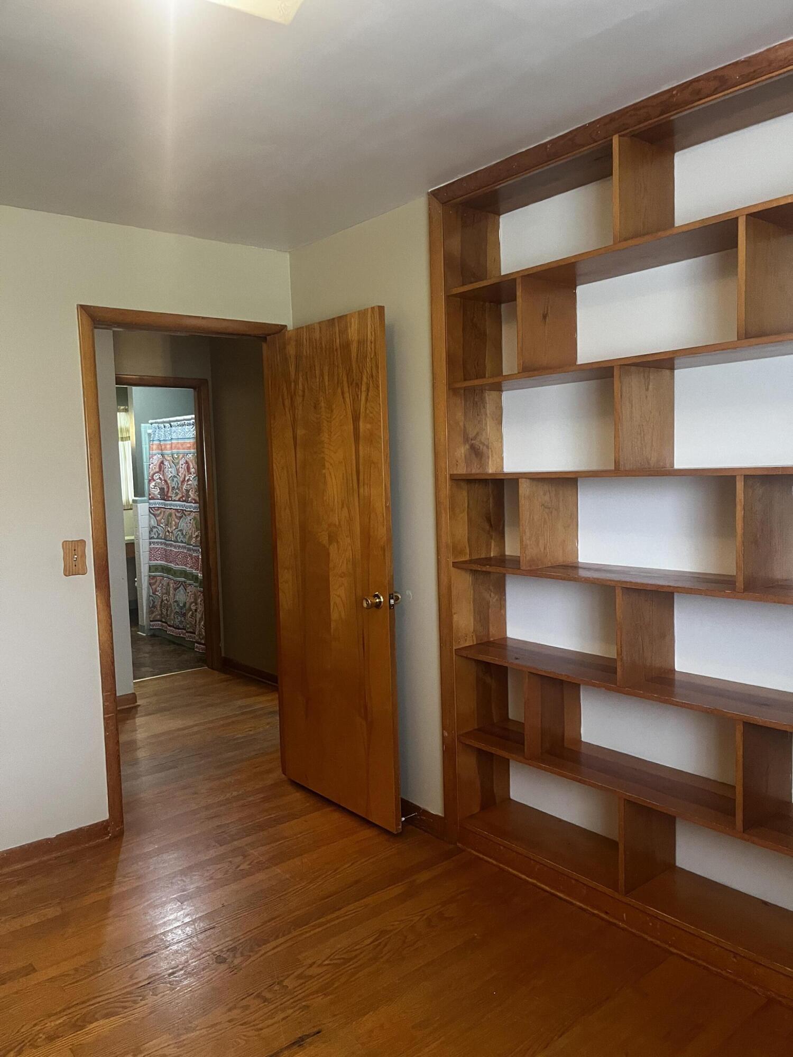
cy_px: 528
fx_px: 794
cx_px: 396
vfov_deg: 67.3
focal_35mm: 26
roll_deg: +1.3
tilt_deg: -4.9
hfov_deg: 53.1
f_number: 1.6
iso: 400
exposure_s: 1/60
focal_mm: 5.1
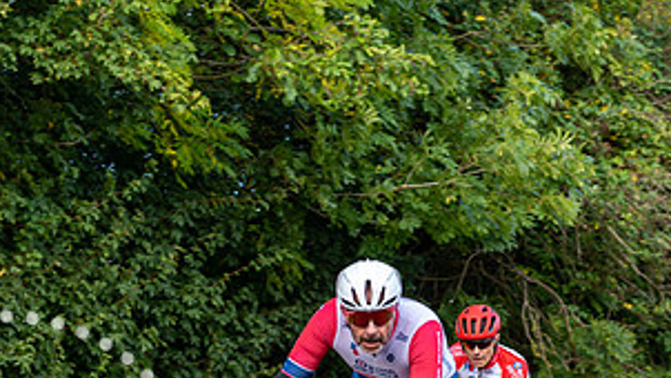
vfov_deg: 9.0
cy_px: 406
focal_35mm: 133
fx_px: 2367
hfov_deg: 16.1
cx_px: 351
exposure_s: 1/320
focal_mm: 66
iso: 200
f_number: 3.5
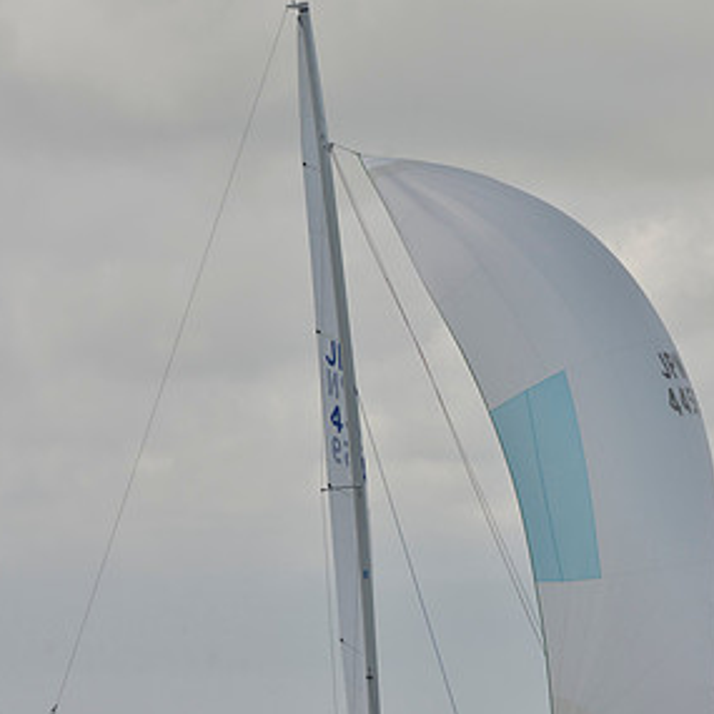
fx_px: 8074
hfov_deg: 5.1
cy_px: 463
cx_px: 447
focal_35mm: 346
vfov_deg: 5.1
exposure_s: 1/1250
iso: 280
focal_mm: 200
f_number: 7.1
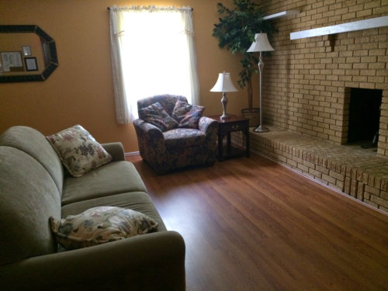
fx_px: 336
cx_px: 194
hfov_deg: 60.0
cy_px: 146
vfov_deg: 46.8
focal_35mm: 30
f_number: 2.2
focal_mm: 4.12
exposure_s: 1/30
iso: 320
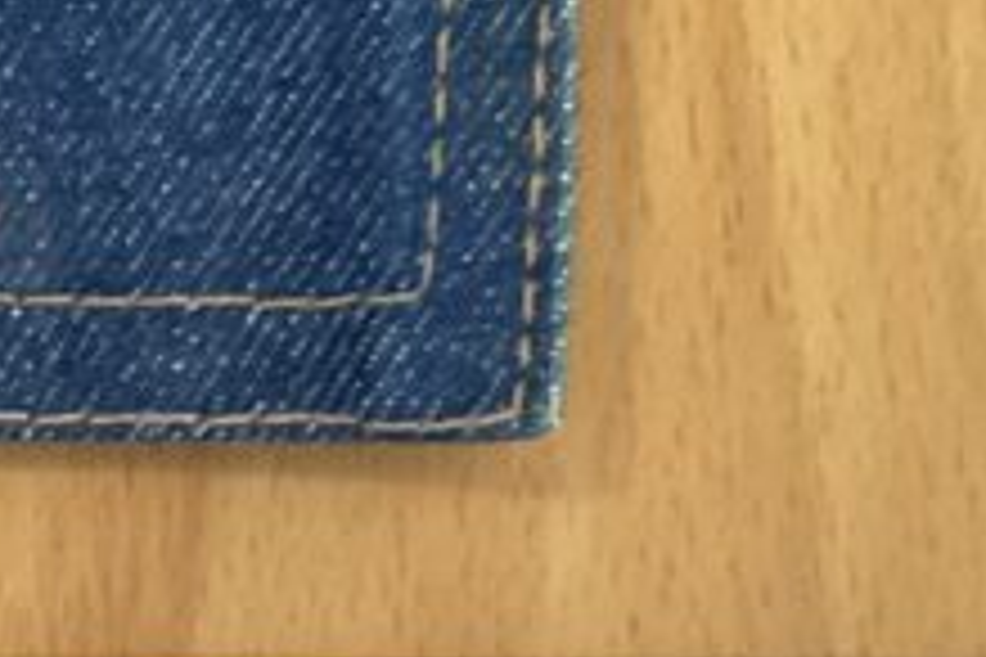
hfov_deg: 14.0
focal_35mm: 141
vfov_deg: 9.6
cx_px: -297
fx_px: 3862
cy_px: 752
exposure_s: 1/60
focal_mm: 3
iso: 250
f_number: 1.8
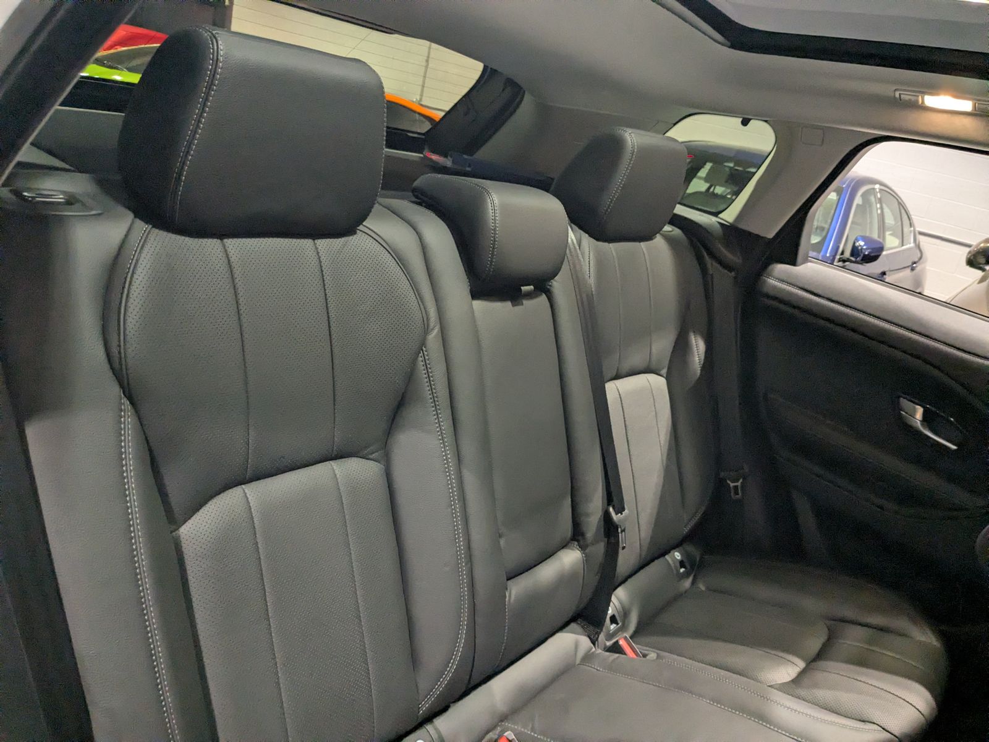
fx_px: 771
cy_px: 371
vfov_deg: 51.4
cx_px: 494
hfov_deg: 65.3
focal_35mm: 27
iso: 772
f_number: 1.73
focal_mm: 4.38
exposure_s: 1/120
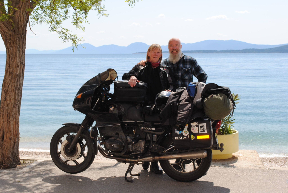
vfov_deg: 22.7
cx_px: 144
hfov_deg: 33.4
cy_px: 96
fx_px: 481
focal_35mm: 60
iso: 100
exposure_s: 1/200
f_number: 9
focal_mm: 40
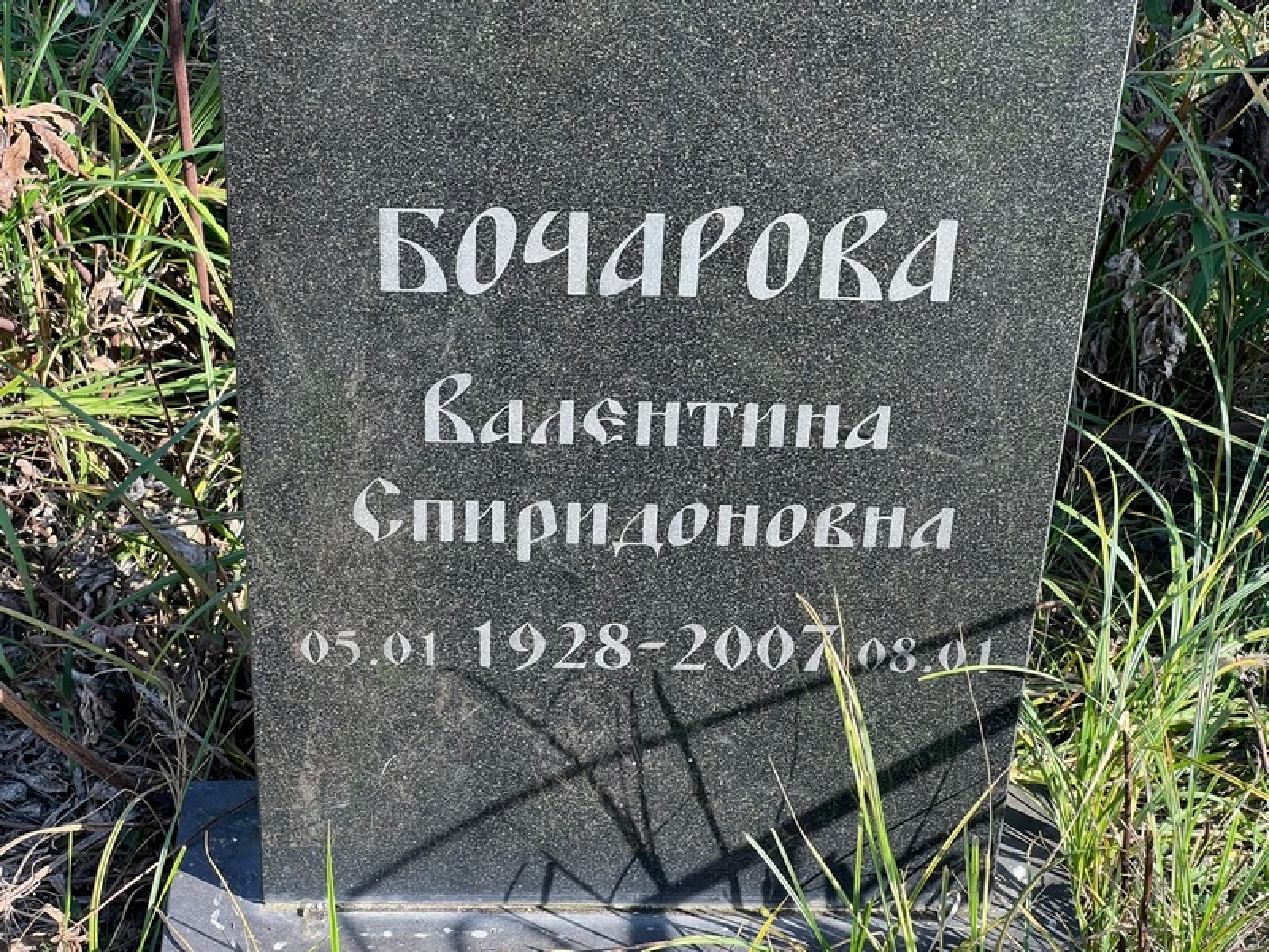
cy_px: 476
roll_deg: -0.1
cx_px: 634
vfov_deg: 19.1
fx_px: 2823
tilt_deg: -36.9
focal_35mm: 77
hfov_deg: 25.3
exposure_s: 1/110
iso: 32
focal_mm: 9
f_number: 2.8
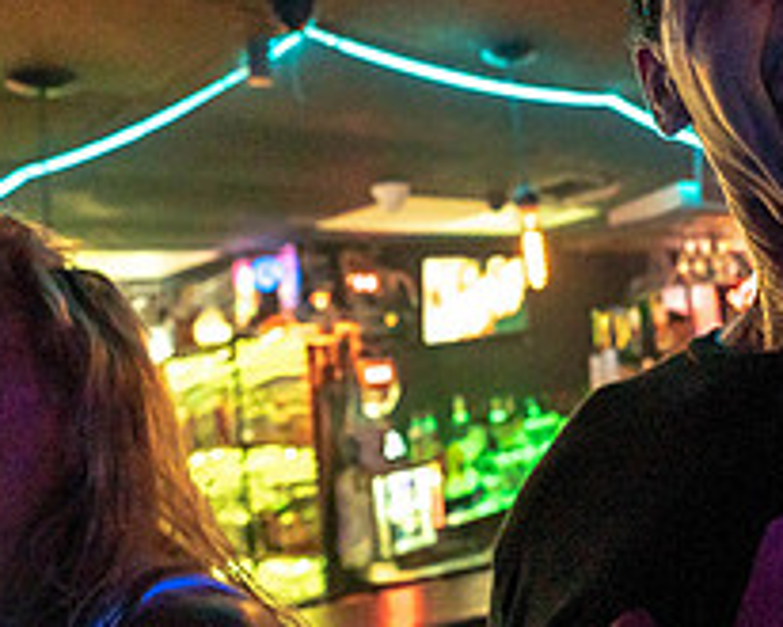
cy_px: 177
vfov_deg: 39.3
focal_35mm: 37
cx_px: 779
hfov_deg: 42.5
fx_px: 858
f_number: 2.8
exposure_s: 1/200
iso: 3200
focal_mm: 14
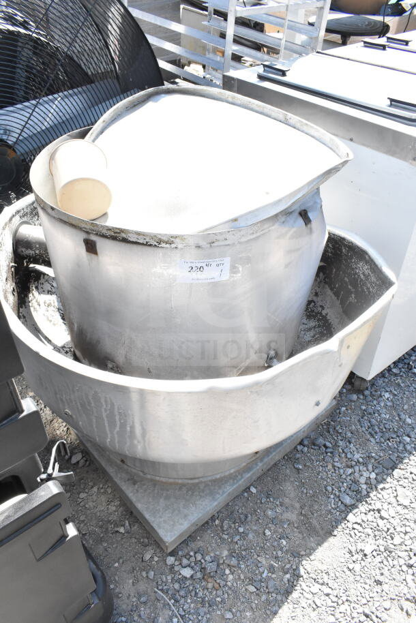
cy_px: 312
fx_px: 468
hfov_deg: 48.0
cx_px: 208
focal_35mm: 27
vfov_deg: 67.4
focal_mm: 18
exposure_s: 1/640
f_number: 10
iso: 1600
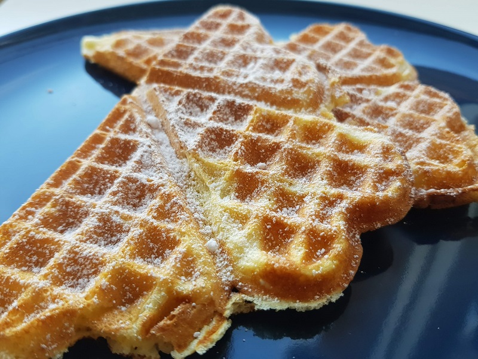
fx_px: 359
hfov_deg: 67.3
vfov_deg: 53.1
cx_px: 239
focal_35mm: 26
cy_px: 180
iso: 50
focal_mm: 4.2
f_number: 1.7
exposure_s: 1/100
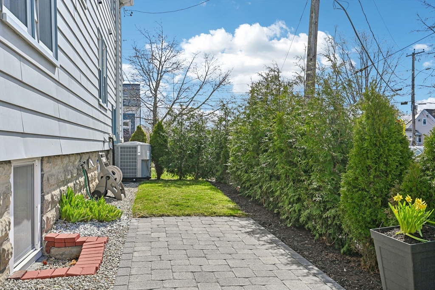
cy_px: 145
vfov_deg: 43.6
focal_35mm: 30
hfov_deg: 61.9
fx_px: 363
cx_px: 218
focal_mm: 30
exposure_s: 1/640
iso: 400
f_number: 8
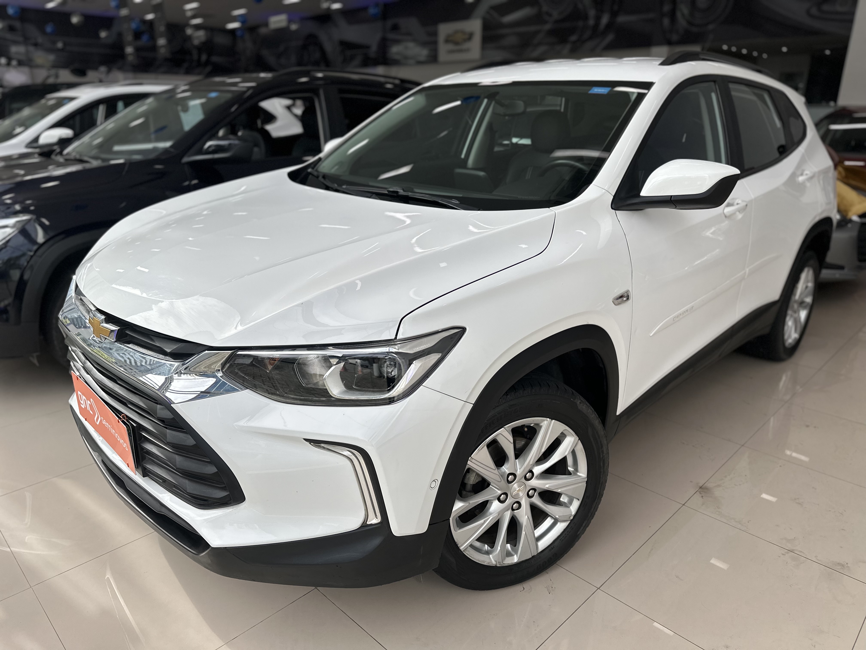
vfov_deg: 56.8
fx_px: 600
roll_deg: -0.4
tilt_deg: -18.6
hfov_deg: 71.6
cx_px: 433
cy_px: 325
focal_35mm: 24
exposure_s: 1/1751
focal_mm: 6.86
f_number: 1.78
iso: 80
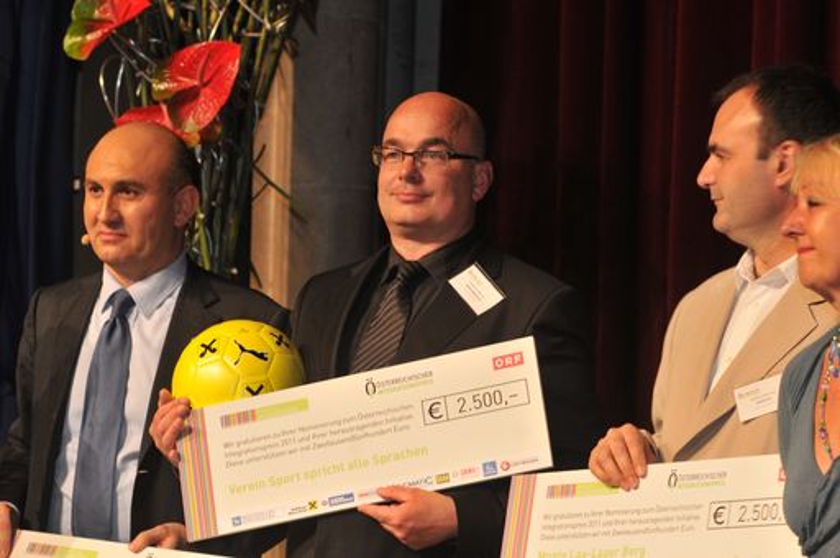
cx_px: 420
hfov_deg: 13.7
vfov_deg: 9.1
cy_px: 279
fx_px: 3496
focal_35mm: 150
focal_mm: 100
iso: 400
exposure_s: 1/30
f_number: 5.6
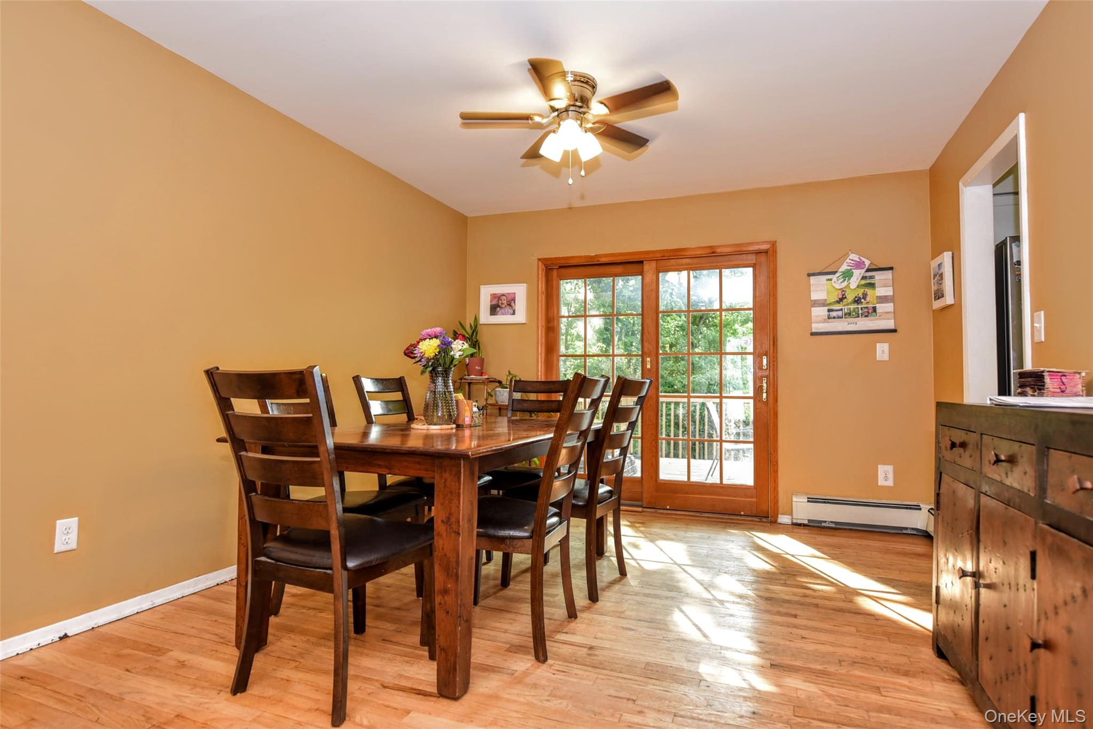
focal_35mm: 19
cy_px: 364
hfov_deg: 86.9
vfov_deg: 64.6
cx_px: 546
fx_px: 577
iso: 800
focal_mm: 19
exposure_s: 1/60
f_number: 4
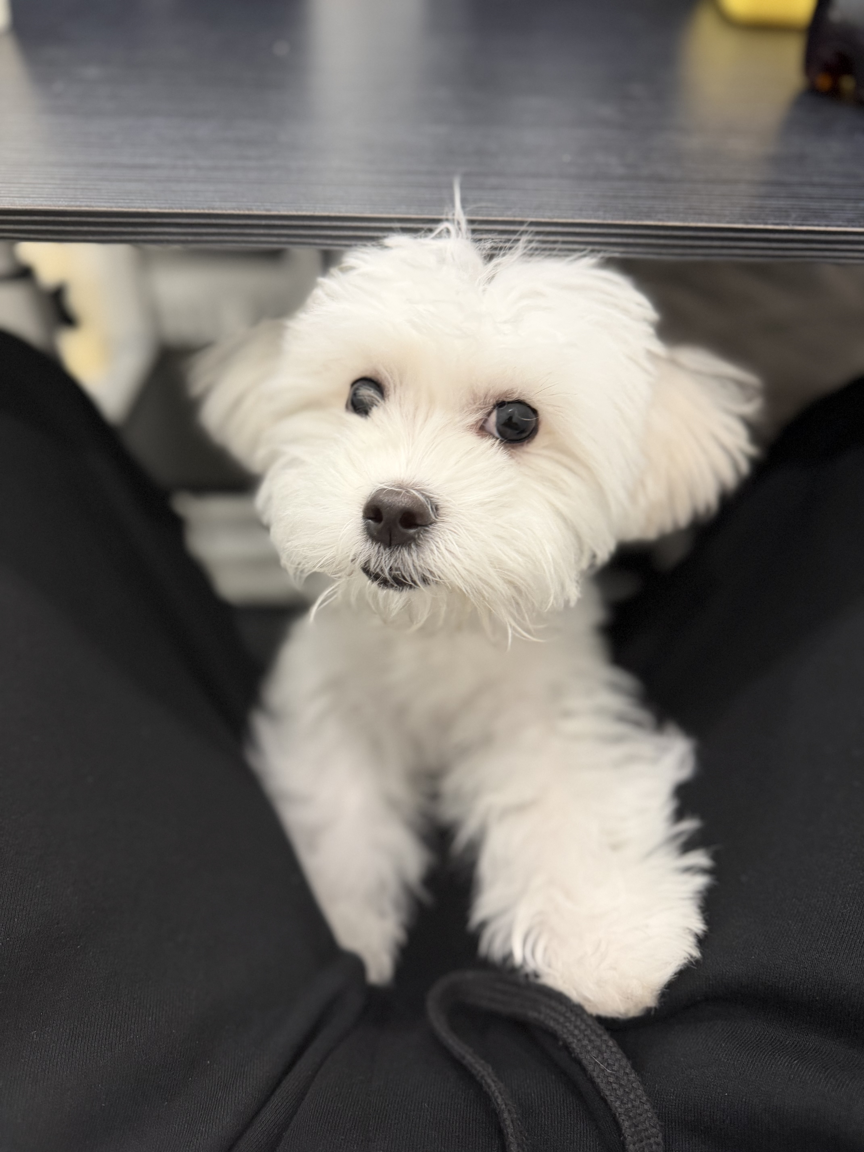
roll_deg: -3.9
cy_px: 576
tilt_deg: -44.1
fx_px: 799
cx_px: 432
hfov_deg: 56.8
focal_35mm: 24
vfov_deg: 71.6
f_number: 1.78
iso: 400
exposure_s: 1/60
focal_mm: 6.76
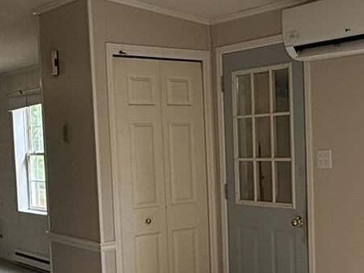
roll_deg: +1.5
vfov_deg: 23.1
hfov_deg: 30.6
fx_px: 662
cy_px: 191
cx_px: 226
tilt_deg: -3.0
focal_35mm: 63
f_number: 2.2
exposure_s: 1/99
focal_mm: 2.22
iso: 100
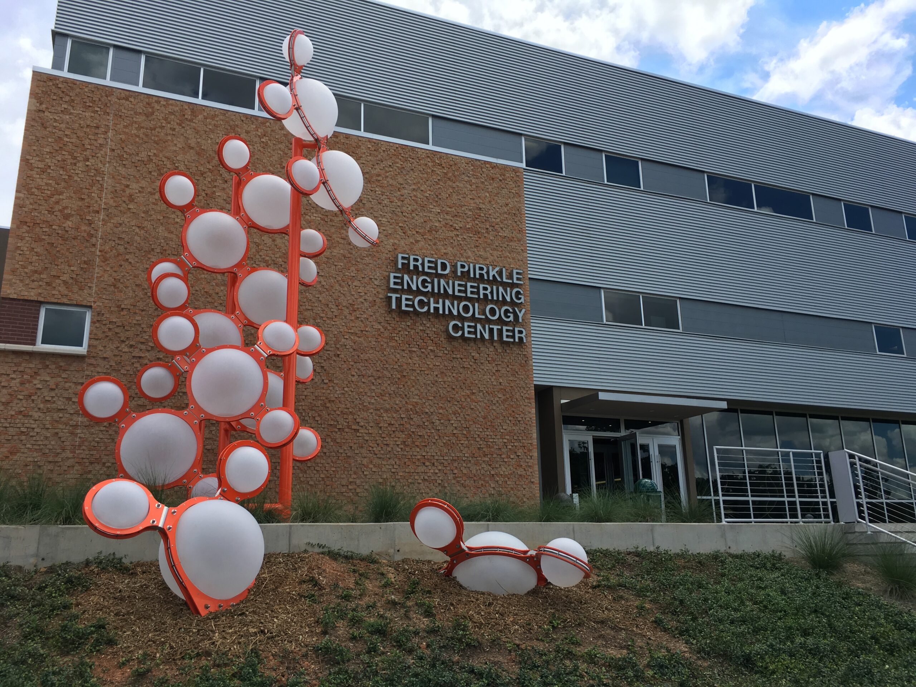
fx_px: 767
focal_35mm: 29
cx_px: 458
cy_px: 344
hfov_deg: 61.7
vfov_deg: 48.2
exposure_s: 1/801
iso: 25
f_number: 2.2
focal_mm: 4.15
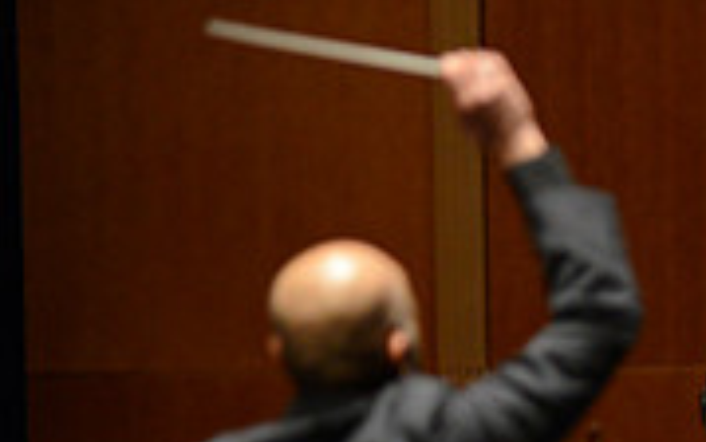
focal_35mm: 659
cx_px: 1073
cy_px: 760
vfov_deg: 2.0
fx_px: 12684
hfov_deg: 3.2
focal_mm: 200
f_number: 2.8
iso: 3200
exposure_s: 1/250
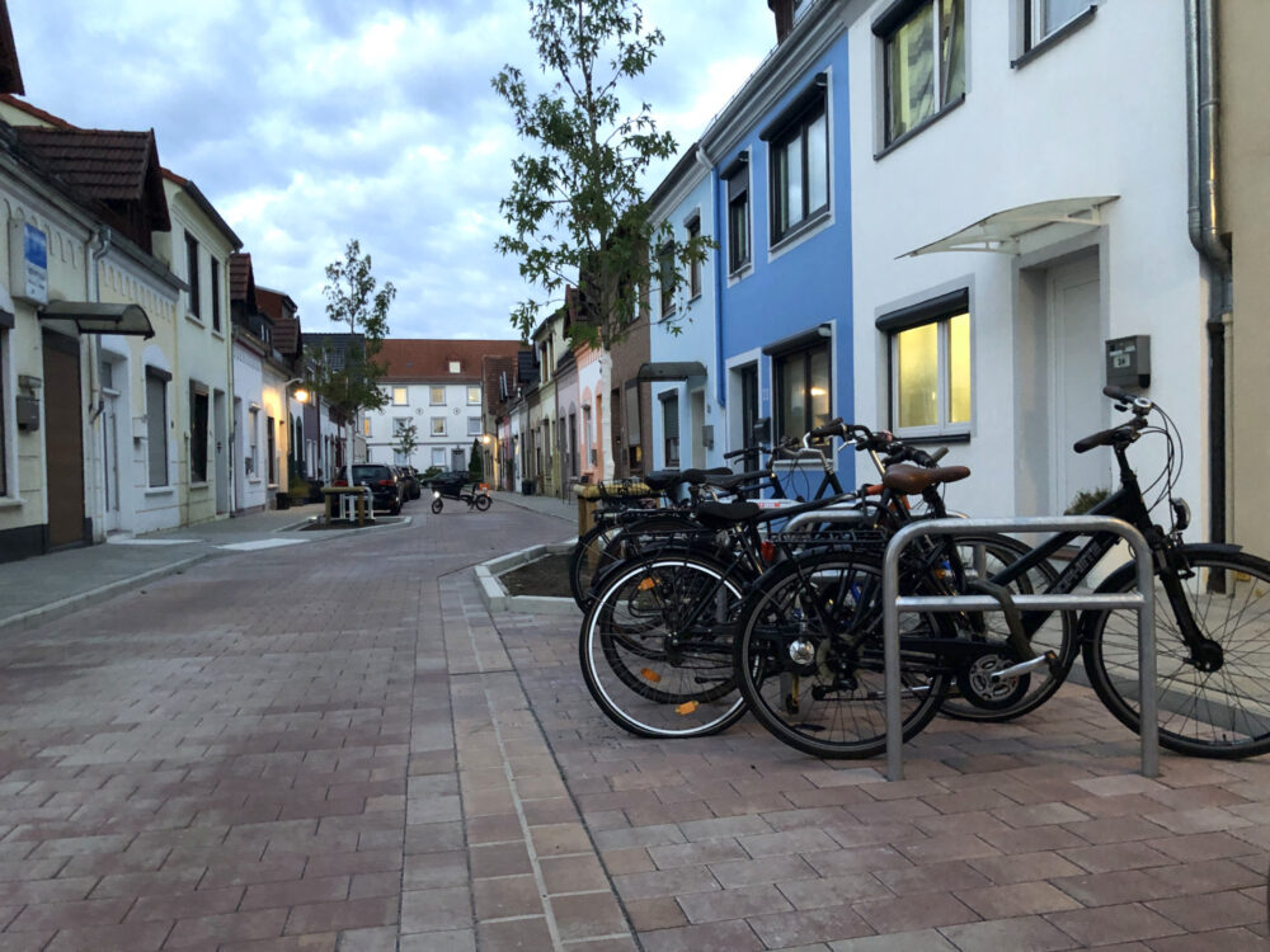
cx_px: 635
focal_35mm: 28
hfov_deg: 63.4
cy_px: 476
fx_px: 1027
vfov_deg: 49.7
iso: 100
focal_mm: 4
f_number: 1.8
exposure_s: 1/9
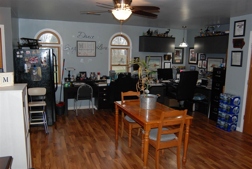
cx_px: 126
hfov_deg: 67.3
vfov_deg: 48.0
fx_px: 189
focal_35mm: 27
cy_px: 84
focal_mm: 18
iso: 800
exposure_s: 1/60
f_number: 5.6
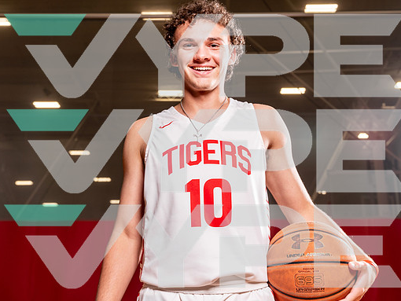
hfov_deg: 40.4
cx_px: 207
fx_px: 545
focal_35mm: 47
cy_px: 151
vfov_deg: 30.9
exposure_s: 1/125
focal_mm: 43
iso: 100
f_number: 6.3
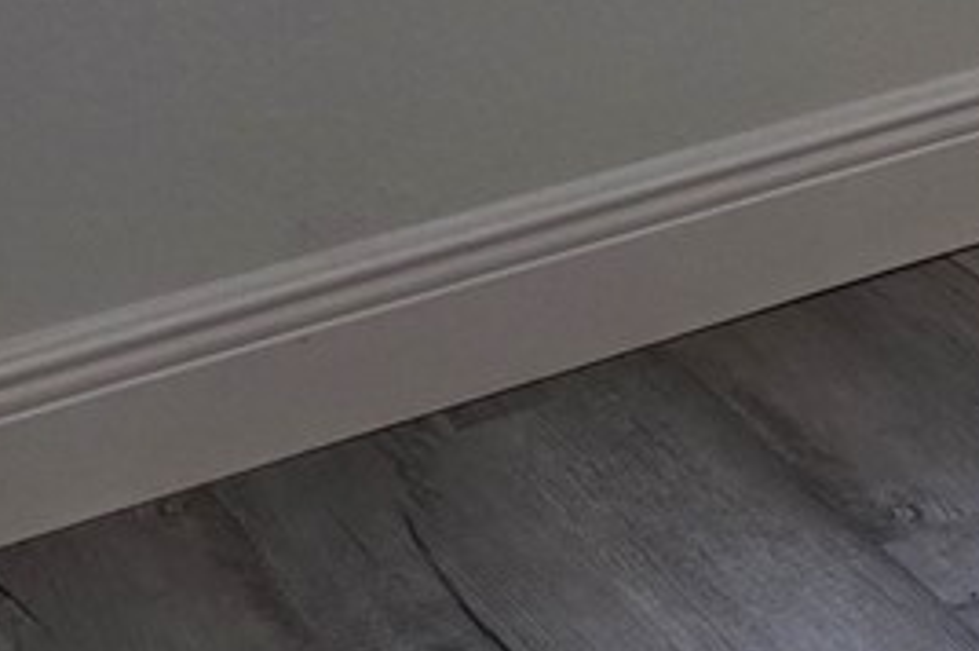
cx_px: 1092
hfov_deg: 14.0
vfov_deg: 8.1
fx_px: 3884
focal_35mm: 143
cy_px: -1335
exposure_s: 1/120
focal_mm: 6.3
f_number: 1.7
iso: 32
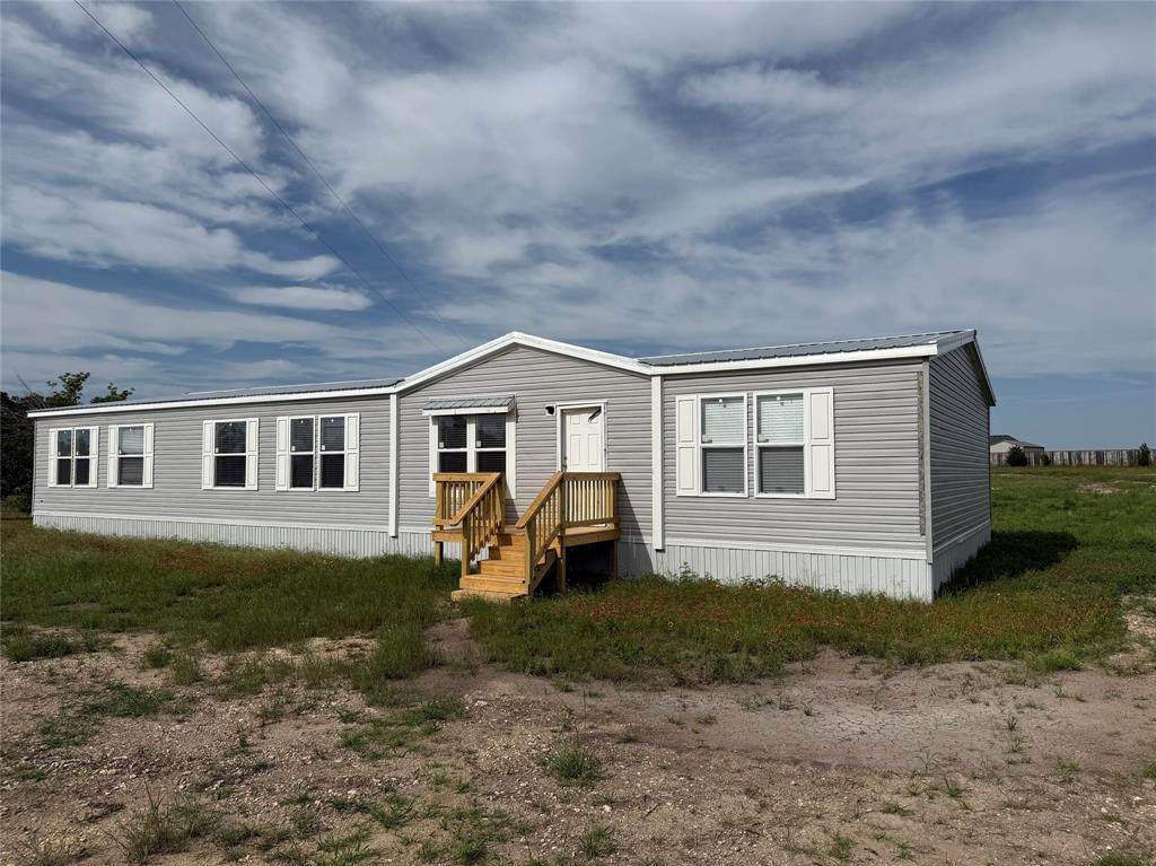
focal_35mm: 24
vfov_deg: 56.8
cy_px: 433
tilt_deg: +2.8
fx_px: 801
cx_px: 578
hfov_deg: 71.6
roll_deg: +0.4
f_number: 1.78
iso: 80
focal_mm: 6.76
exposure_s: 1/11905
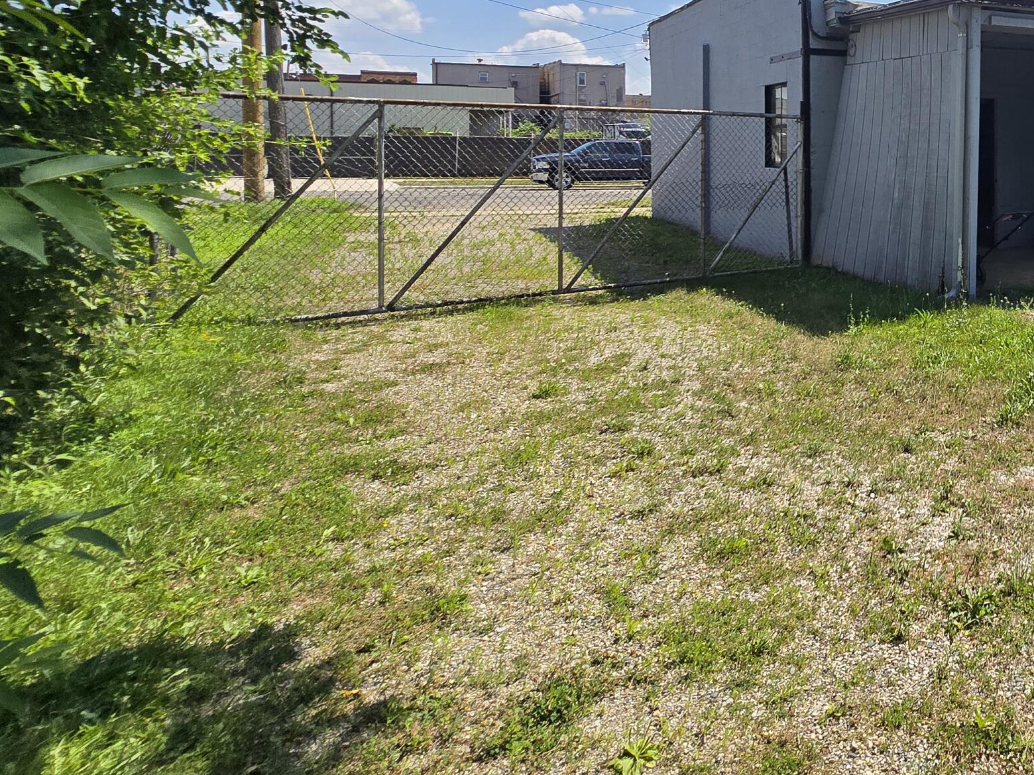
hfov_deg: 56.6
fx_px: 747
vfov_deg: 51.3
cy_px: 149
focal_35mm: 25
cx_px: 986
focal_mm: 2.2
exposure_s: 1/2423
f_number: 2.2
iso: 50
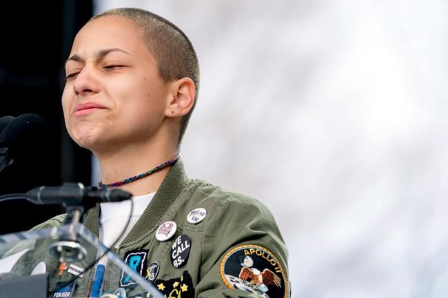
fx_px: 4976
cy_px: 149
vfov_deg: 3.4
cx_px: 224
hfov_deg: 5.2
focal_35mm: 400
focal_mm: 400
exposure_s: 1/400
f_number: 7.1
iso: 320
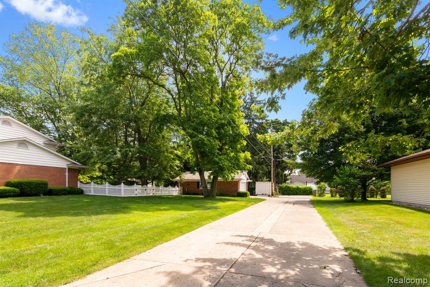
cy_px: 144
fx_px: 203
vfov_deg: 70.5
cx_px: 215
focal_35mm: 17
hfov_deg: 93.3
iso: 320
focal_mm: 17
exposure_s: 1/100
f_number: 9
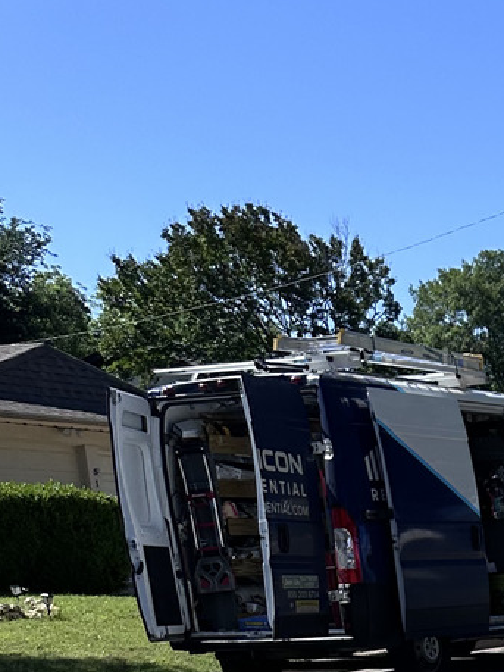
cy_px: 1173
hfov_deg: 15.5
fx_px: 1630
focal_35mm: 84
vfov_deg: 18.6
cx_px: 865
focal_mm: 6.86
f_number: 1.78
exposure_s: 1/3717
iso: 80
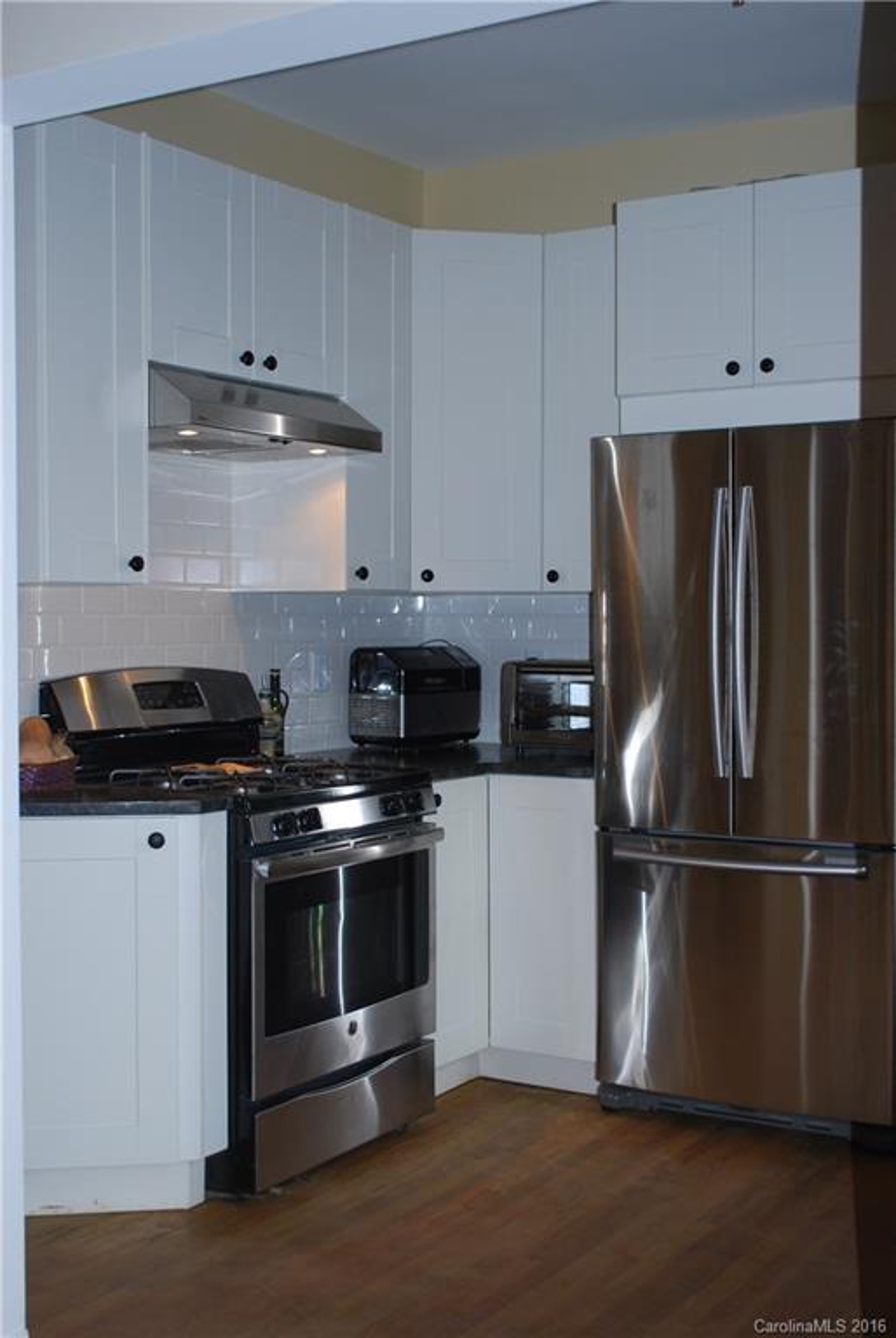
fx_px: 1675
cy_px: 669
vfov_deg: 43.6
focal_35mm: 45
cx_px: 448
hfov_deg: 29.9
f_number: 4.8
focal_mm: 30
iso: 200
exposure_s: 1/60
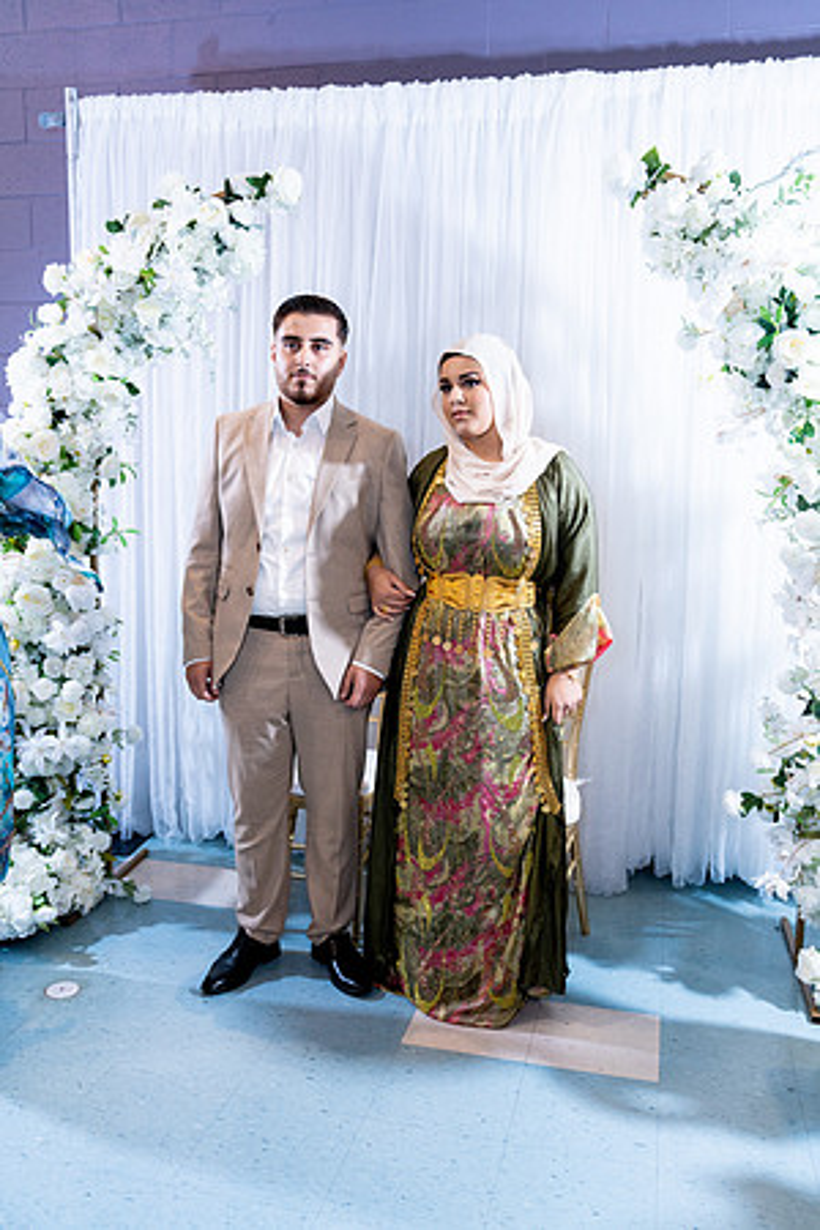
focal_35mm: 30
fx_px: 1025
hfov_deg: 43.6
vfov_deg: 61.9
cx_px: 410
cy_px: 615
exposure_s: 1/250
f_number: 2.8
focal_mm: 30
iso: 800
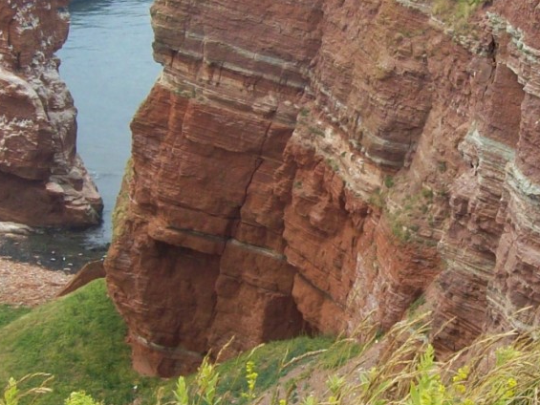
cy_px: 160
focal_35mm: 102
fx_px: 1592
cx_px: 395
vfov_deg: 14.5
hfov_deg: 19.1
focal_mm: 6
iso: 80
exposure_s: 1/353
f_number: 4.8
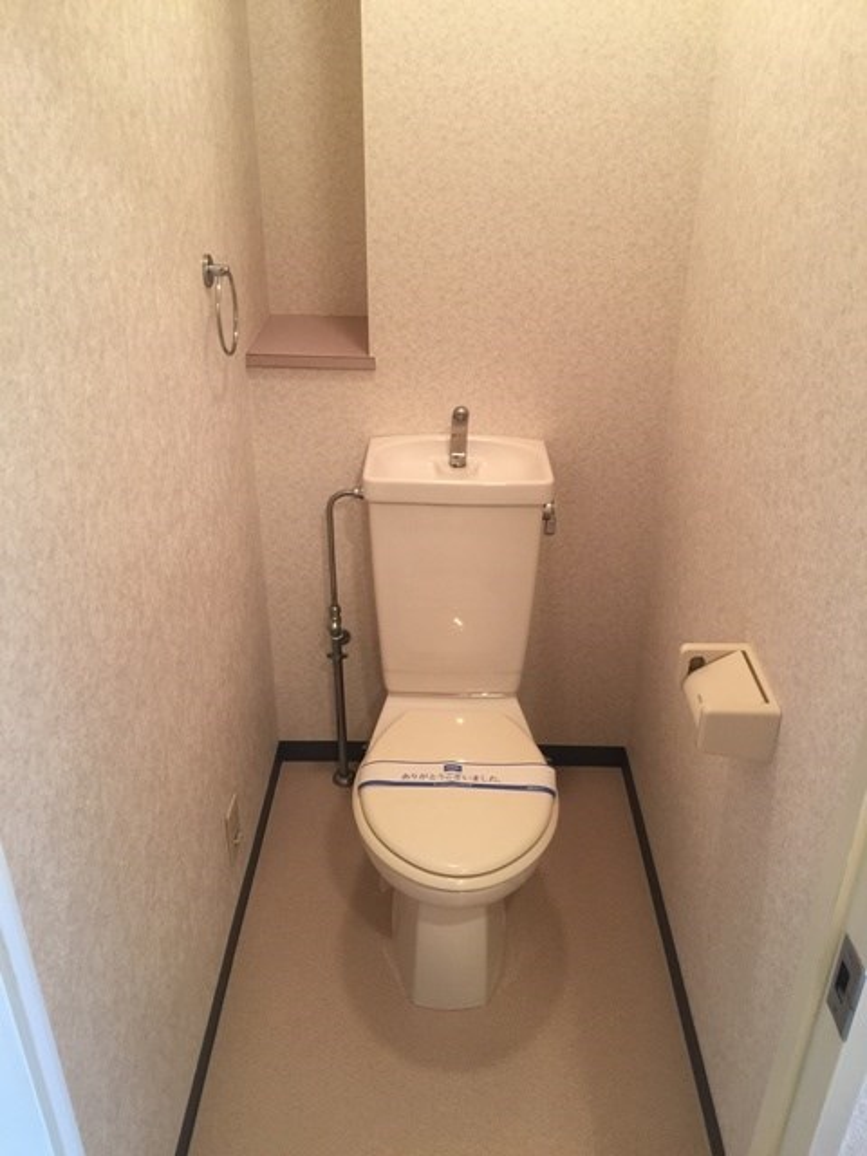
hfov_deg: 48.2
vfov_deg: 61.7
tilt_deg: -28.3
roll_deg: -2.1
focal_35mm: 29
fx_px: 968
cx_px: 434
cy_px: 578
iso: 100
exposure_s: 1/15
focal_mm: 4.15
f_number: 2.2
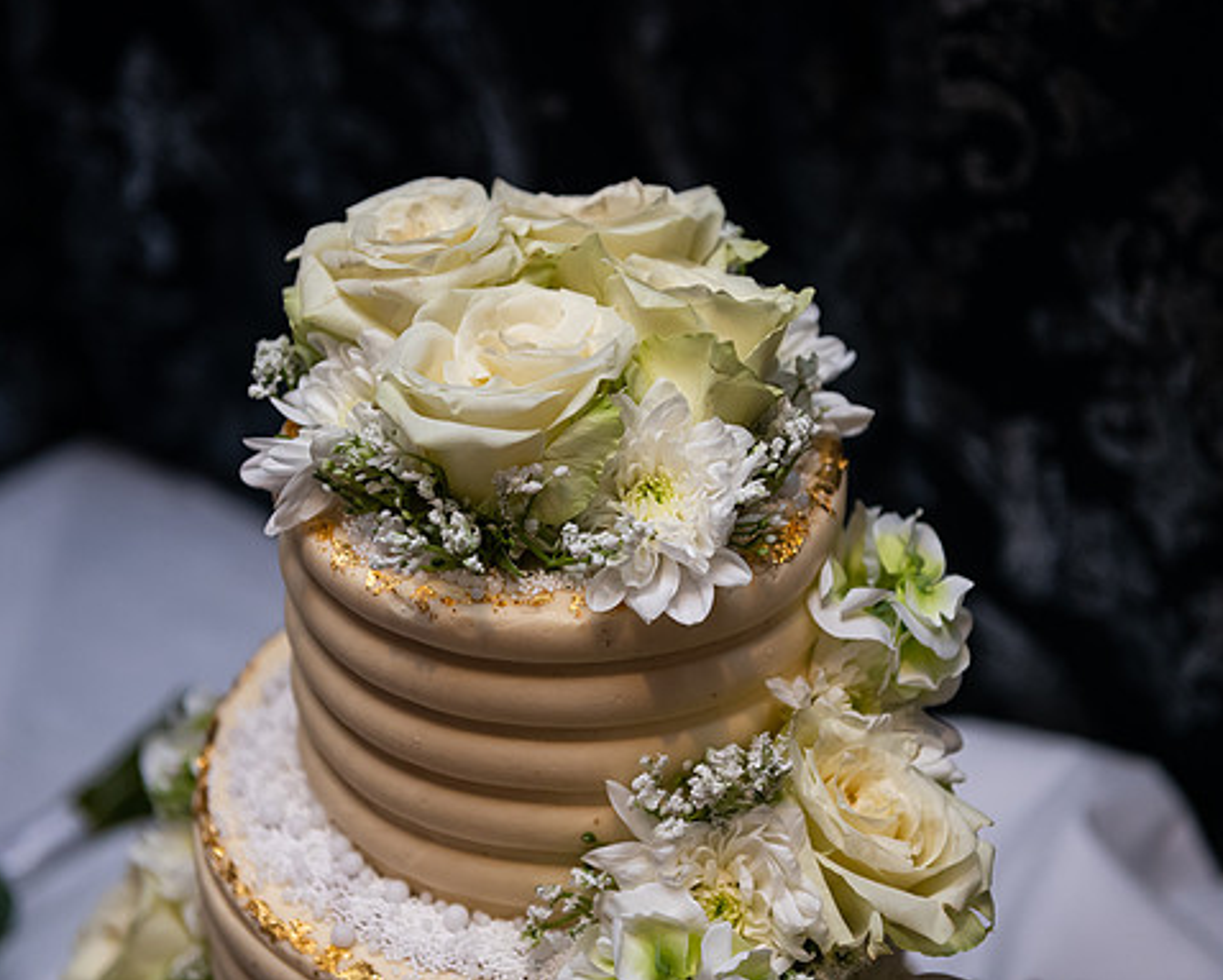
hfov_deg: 28.7
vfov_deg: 23.2
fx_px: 2390
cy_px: 487
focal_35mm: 66
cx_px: 619
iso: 640
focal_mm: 58
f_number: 3.5
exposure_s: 1/160
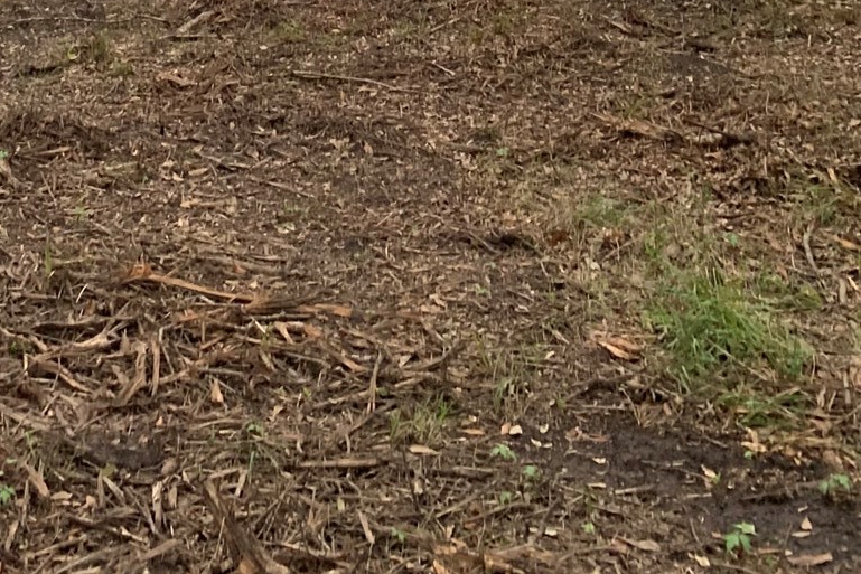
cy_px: -571
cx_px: 73
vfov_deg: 15.3
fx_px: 1722
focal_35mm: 72
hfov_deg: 27.0
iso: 32
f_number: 1.8
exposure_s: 1/122
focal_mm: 4.25
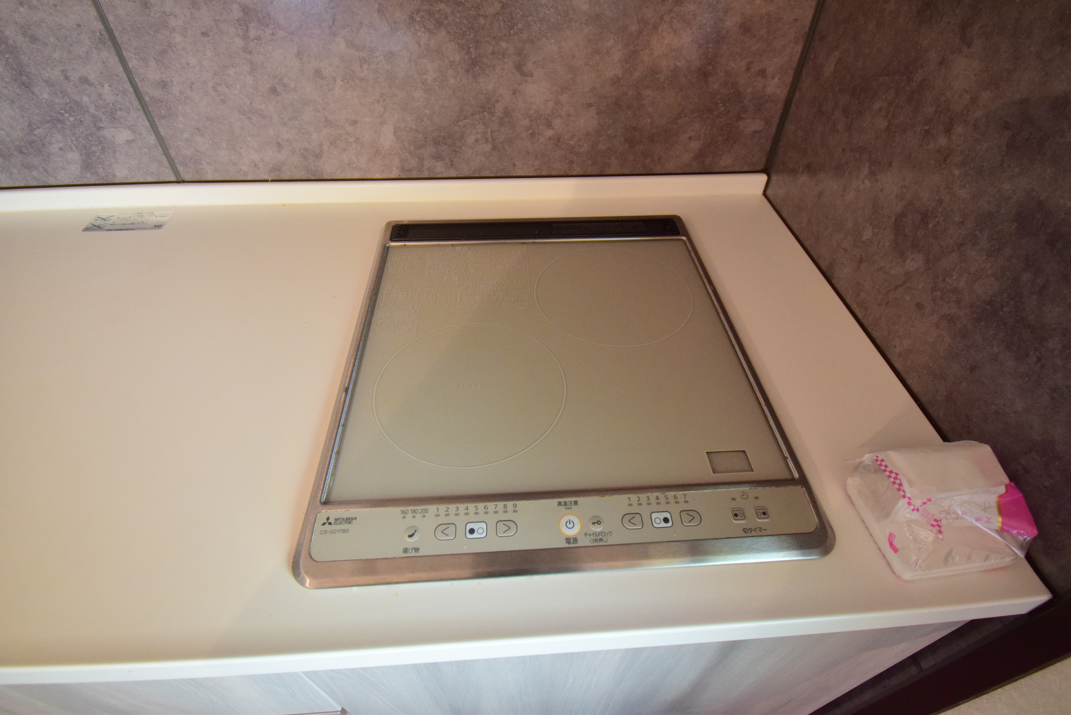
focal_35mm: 17
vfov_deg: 69.7
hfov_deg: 92.4
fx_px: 513
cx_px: 536
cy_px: 358
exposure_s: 1/45
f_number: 5.6
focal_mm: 11.5
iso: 1600
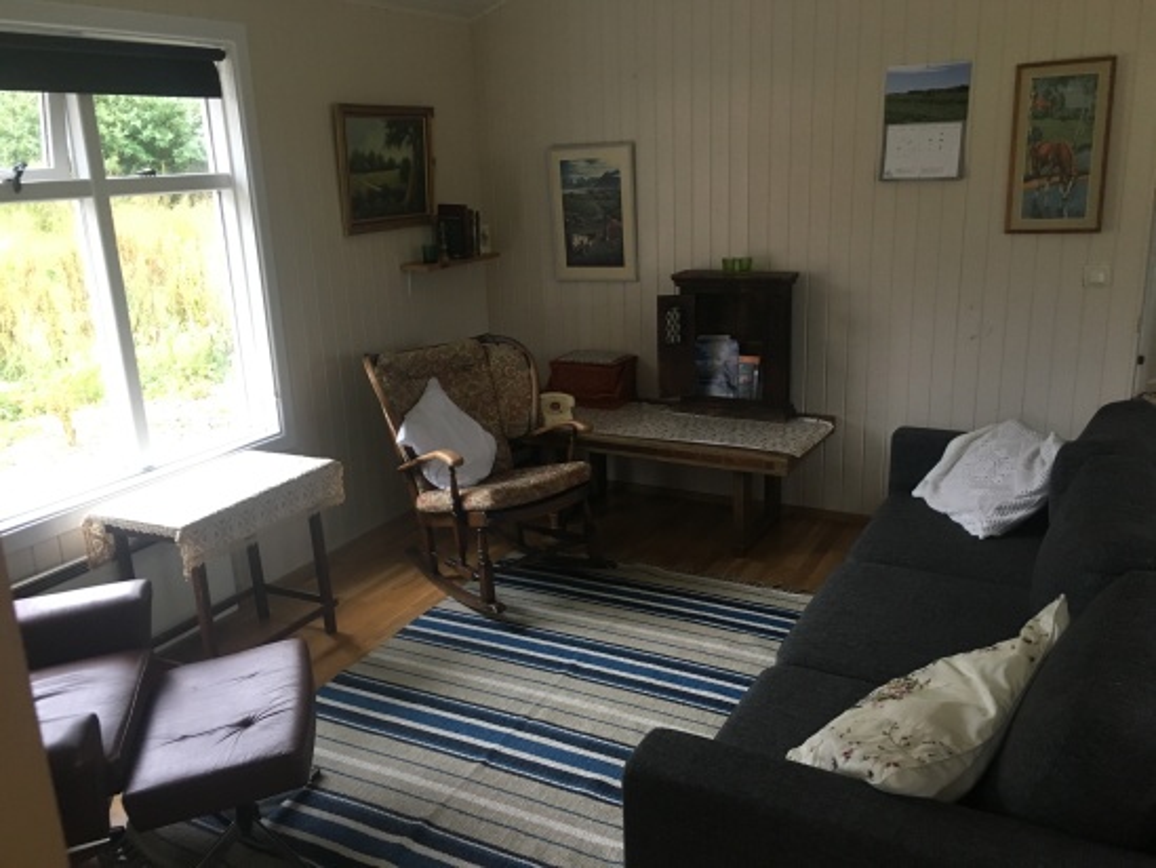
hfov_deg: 61.6
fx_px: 969
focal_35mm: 29
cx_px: 578
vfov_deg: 48.2
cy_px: 434
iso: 160
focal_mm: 4.15
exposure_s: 1/33
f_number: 2.2
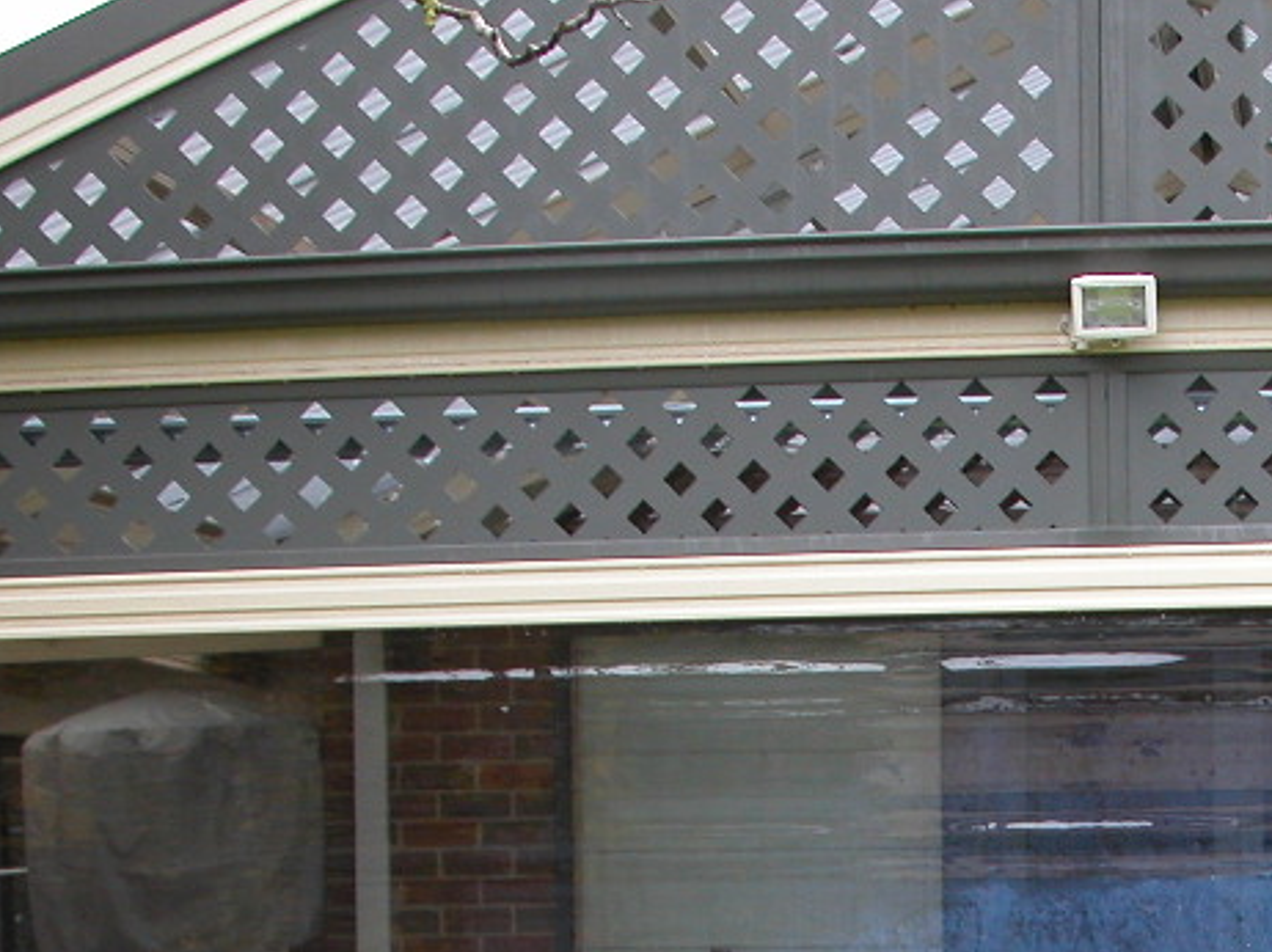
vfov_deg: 14.9
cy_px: 999
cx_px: 1165
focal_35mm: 97
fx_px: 3563
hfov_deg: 19.8
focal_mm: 8.9
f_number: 3.2
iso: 100
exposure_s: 1/70.1
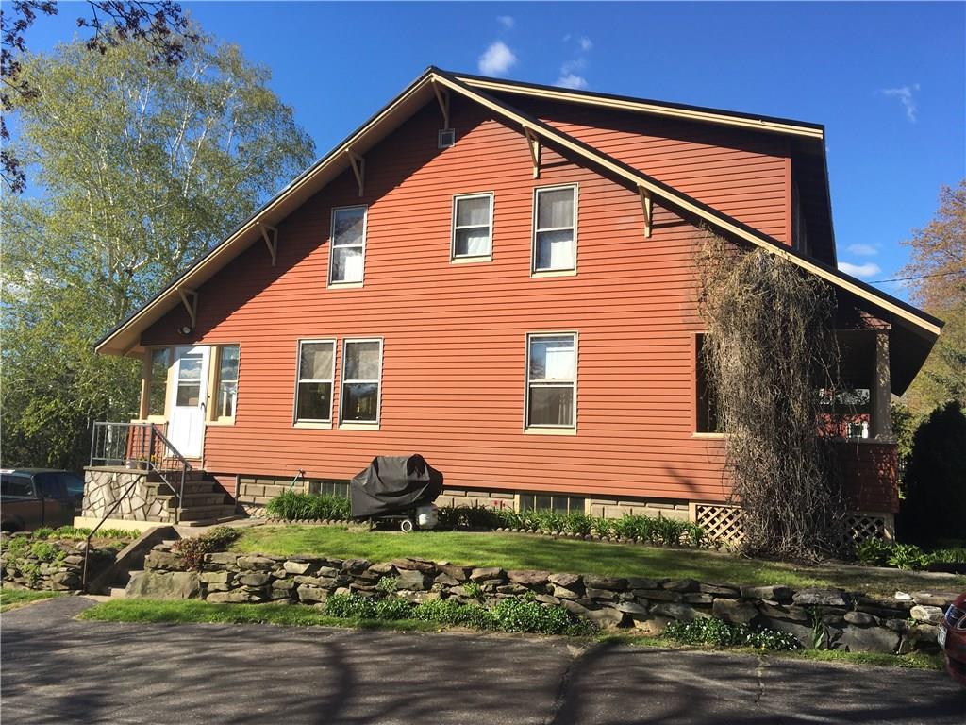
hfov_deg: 61.7
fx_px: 809
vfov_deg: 48.2
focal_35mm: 29
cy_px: 362
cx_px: 483
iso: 25
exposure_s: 1/818
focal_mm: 4.15
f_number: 2.2
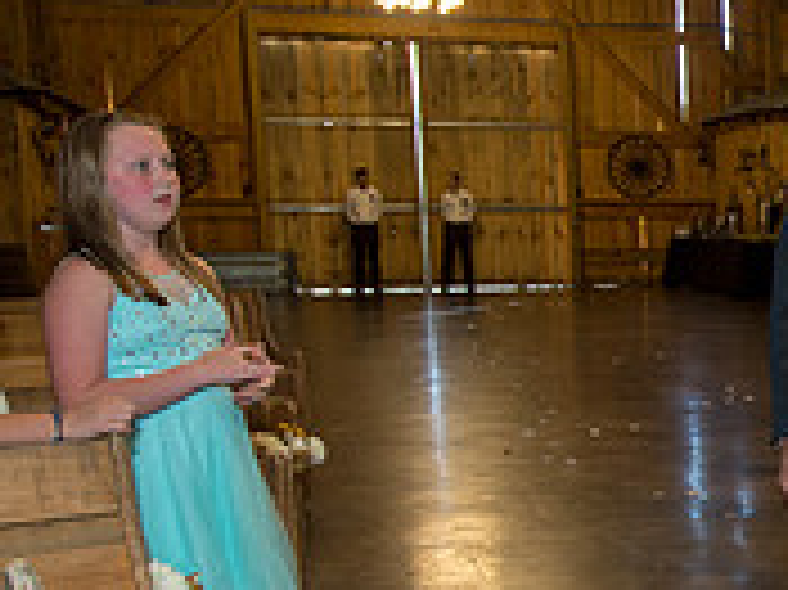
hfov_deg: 23.7
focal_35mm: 70
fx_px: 1592
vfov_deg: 20.7
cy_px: 491
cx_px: 1090
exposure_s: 1/125
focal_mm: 22
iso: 1600
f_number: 5
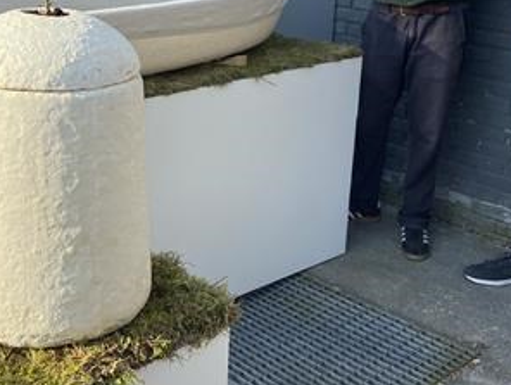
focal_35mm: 57
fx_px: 843
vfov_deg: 25.5
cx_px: 126
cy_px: 117
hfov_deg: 33.1
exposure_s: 1/1050
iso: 32
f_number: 1.8
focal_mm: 4.25
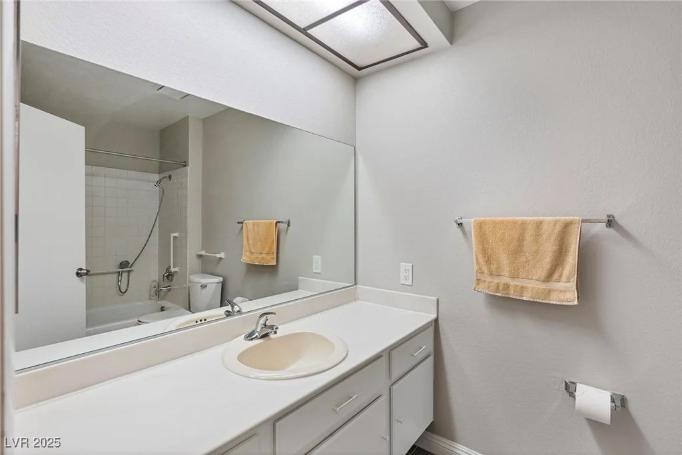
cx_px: 341
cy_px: 228
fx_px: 303
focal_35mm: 16
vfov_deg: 73.8
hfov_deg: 96.7
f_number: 6.3
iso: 320
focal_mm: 16
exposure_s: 1/10
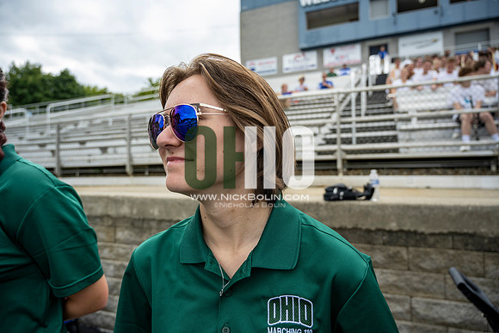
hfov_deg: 73.7
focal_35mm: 24
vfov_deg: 53.2
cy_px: 166
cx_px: 250
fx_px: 333
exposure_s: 1/800
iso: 250
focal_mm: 24
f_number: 4
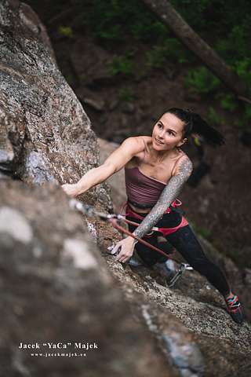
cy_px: 188
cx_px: 126
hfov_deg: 37.9
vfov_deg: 54.4
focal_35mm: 35
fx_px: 366
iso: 400
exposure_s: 1/200
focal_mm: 35
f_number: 1.2
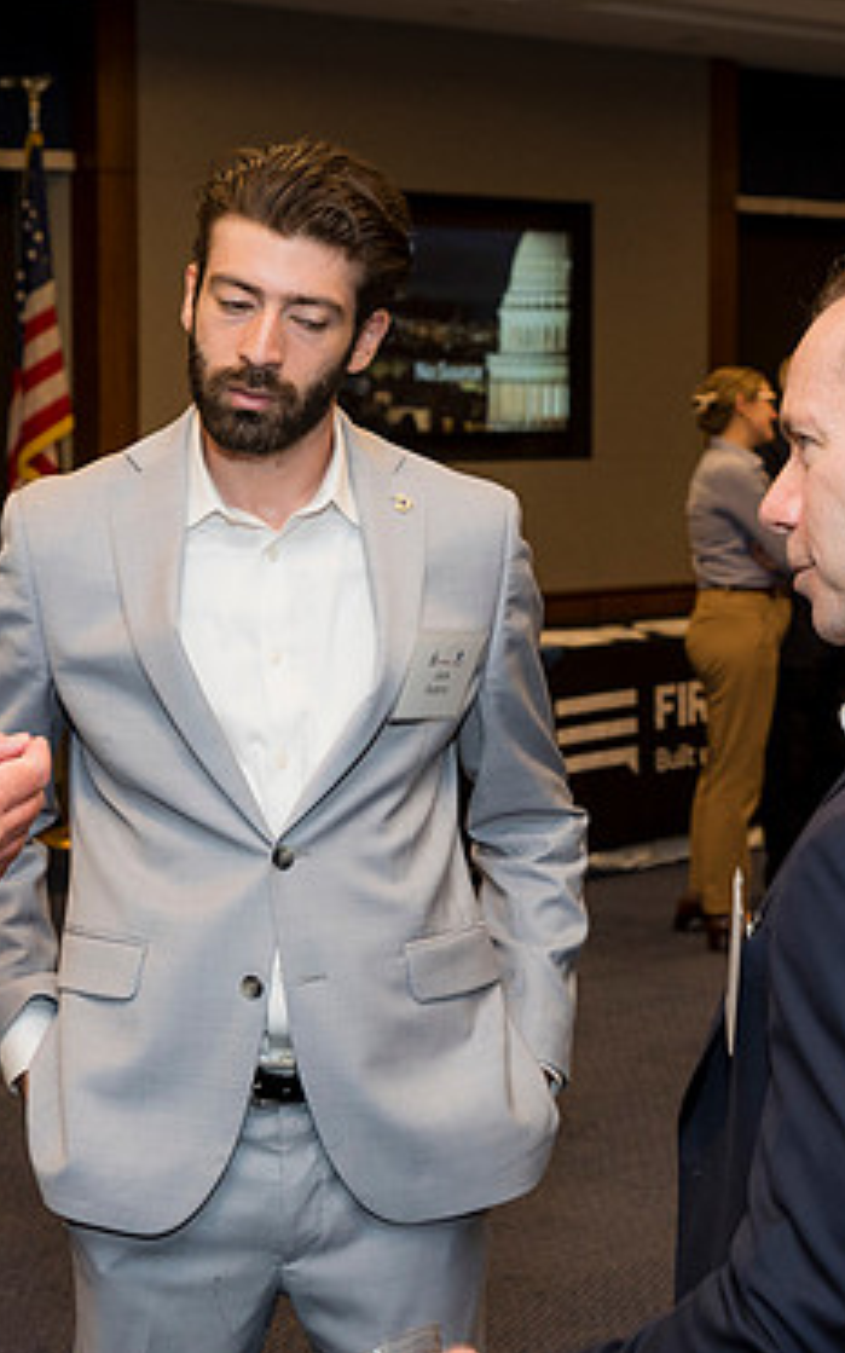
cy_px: 687
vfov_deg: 28.2
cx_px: 123
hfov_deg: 17.6
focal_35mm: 73
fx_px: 2691
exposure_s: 1/125
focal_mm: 46
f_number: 5
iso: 800
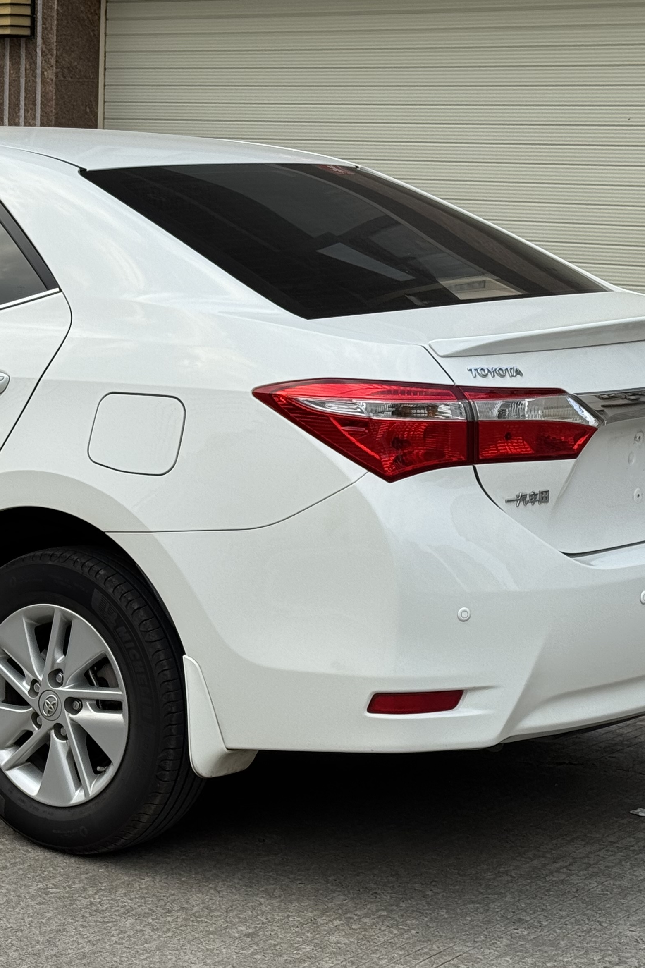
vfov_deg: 23.6
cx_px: 32
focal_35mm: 86
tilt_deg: -9.5
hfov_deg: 15.6
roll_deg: -0.3
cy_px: 506
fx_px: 2312
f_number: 1.78
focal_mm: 6.76
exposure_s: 1/1193
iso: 64
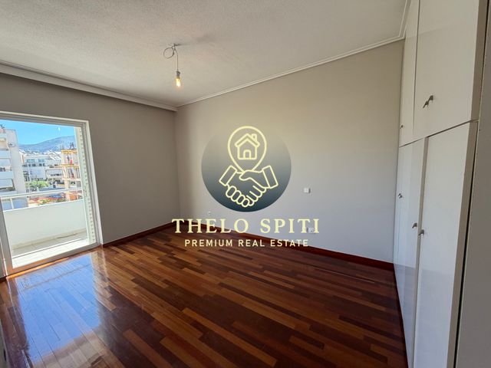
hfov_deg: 102.1
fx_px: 199
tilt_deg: -7.4
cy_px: 184
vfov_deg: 85.7
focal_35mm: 14
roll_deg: +1.4
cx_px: 246
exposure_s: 1/121
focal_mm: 2.22
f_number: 2.2
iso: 100
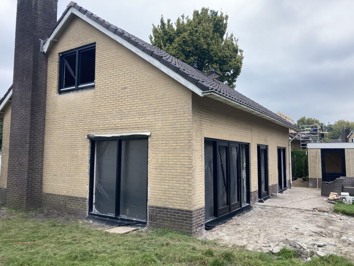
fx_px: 286
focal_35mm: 28
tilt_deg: +6.0
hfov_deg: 63.4
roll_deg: -1.6
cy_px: 133
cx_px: 177
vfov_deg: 49.7
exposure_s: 1/415
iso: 20
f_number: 1.8
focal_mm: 3.99
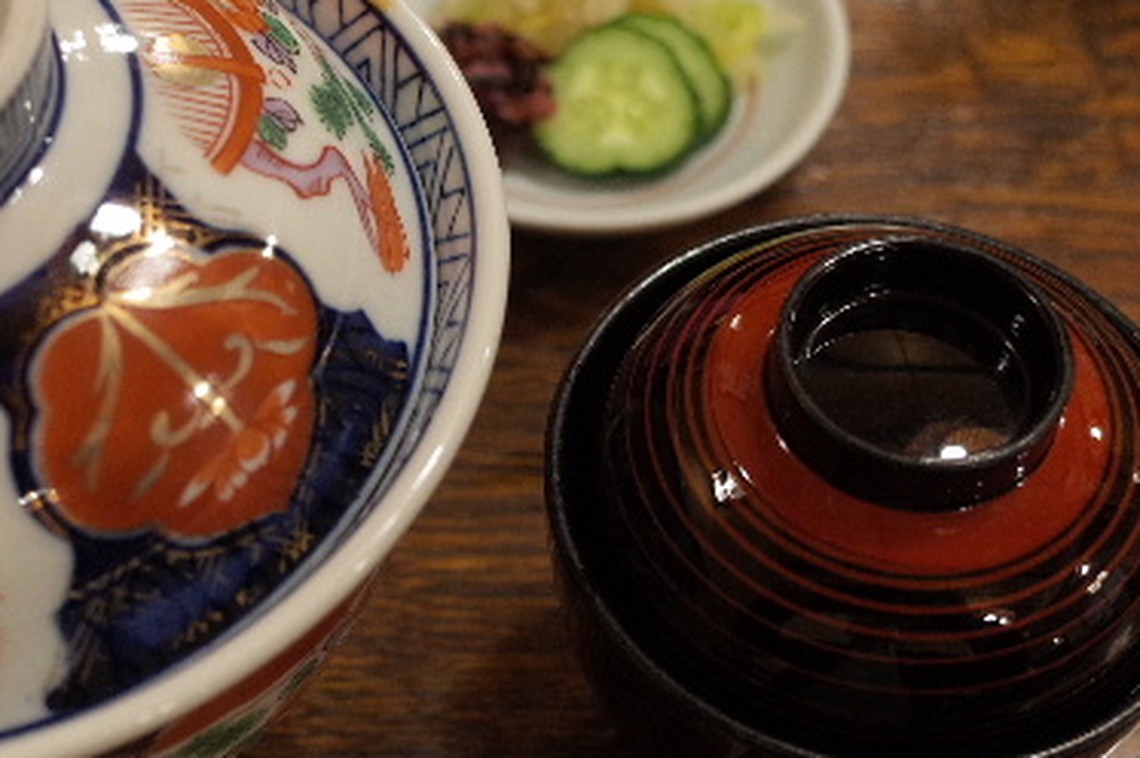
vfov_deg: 22.5
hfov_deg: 33.0
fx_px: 1898
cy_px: 500
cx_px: 327
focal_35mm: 60
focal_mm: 18.3
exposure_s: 1/40
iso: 800
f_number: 2.8
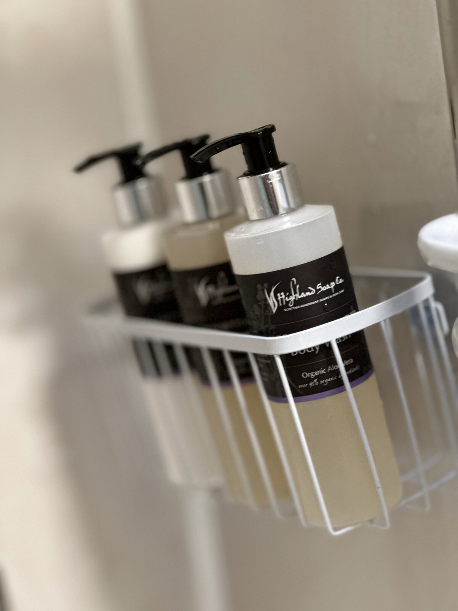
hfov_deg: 19.1
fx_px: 1358
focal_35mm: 77
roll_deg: +9.1
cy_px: 306
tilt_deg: -6.8
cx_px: 229
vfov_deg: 25.3
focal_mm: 9
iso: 400
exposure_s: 1/14
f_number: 2.8
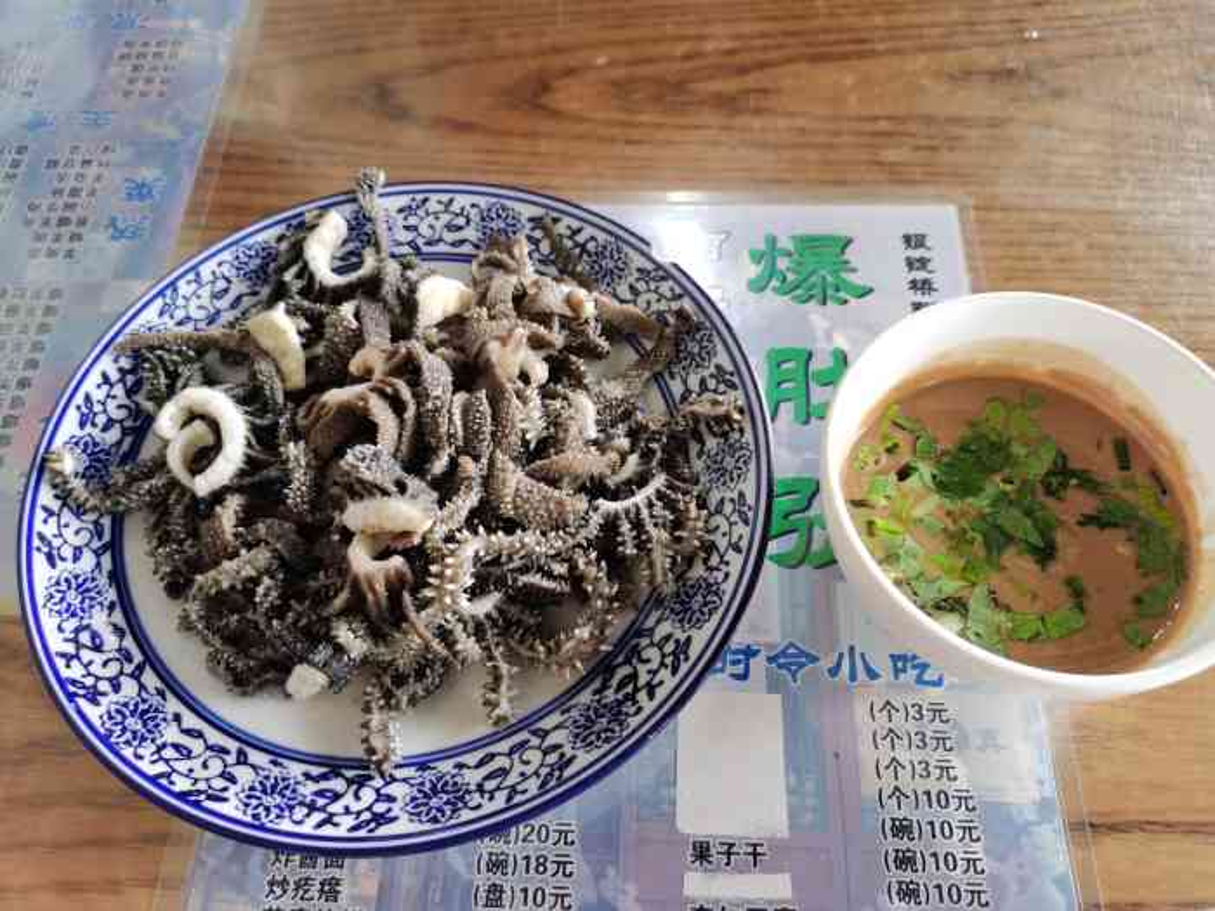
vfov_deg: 51.4
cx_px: 608
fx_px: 948
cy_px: 456
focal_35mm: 27
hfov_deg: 65.3
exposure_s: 1/50
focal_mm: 5.58
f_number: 1.8
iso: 125
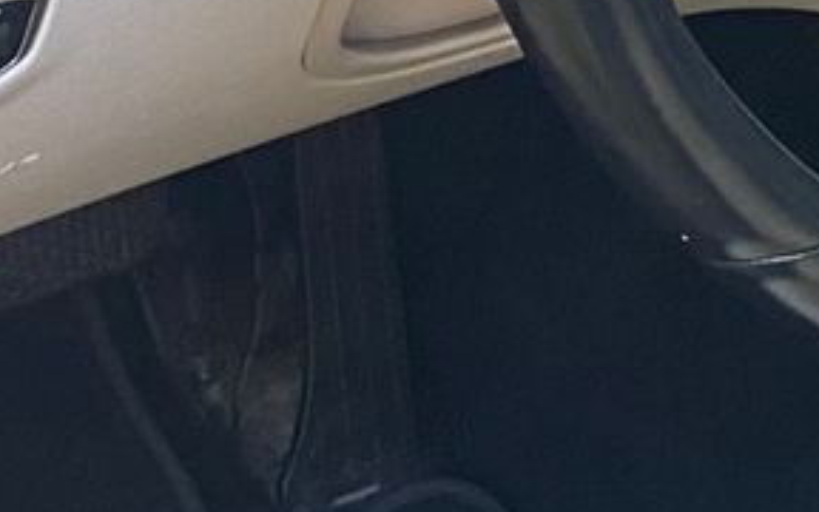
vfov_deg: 8.5
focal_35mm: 153
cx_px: 998
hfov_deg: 13.3
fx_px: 3415
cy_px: 71
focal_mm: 4.25
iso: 125
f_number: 1.8
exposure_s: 1/89
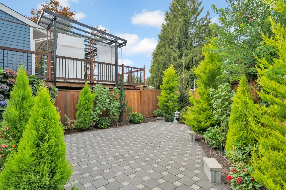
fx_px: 155
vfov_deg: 63.2
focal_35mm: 20
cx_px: 143
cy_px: 95
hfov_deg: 85.4
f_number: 8
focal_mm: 19.5
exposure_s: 1/250
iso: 400
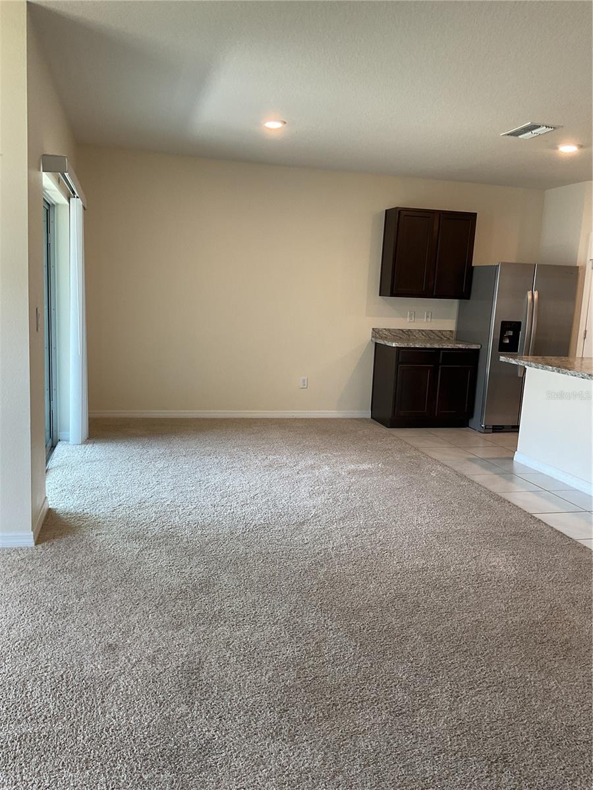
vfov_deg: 61.7
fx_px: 662
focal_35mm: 29
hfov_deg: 48.2
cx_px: 296
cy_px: 395
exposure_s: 1/60
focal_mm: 3
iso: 50
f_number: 1.8
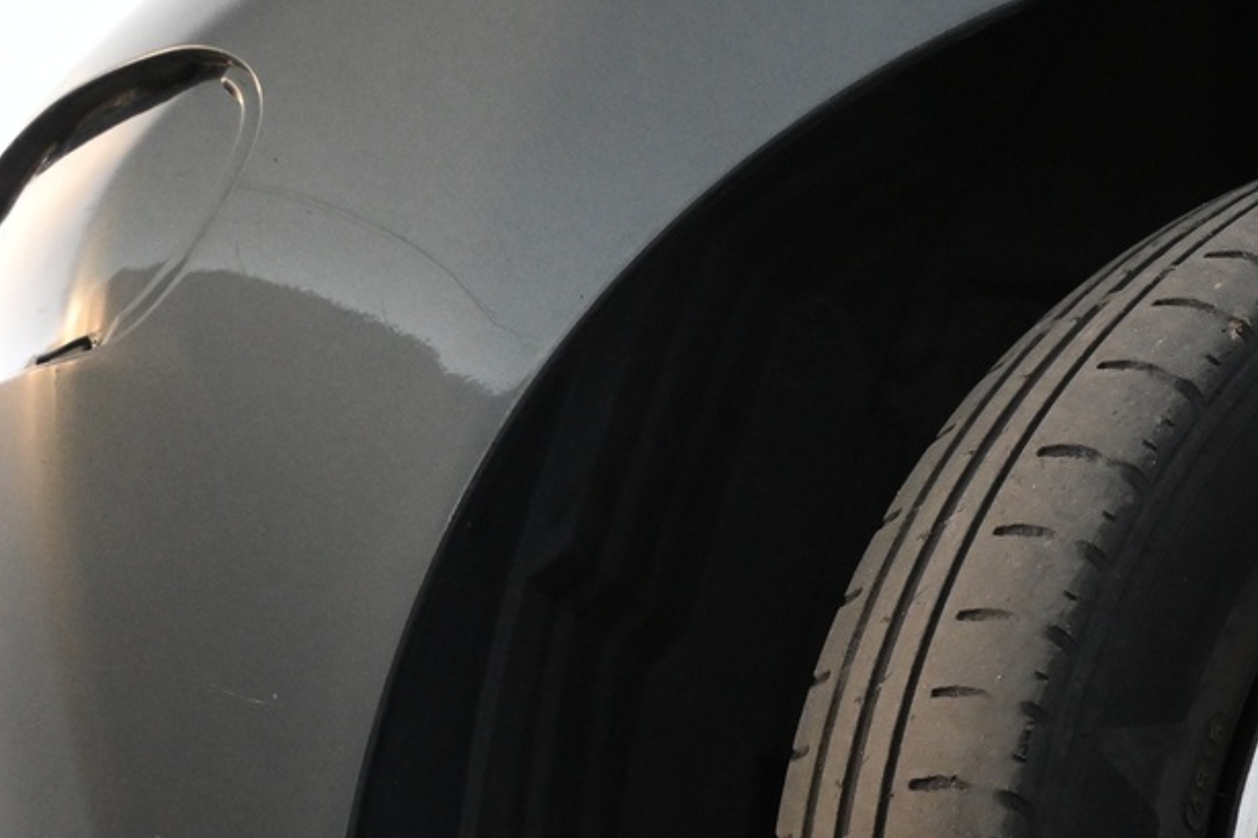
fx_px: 3388
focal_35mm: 97
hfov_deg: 19.6
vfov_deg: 13.8
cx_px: 1571
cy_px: 904
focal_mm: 24.5
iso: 2200
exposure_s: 1/40
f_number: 4.2
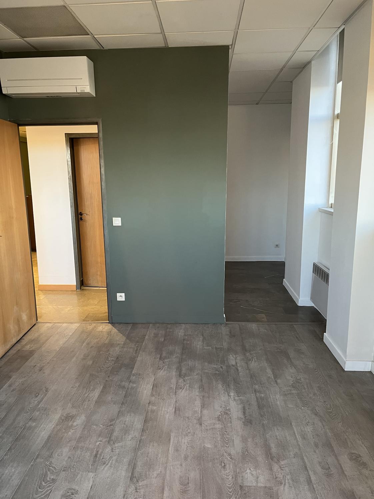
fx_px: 375
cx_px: 187
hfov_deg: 53.1
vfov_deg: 67.3
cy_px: 250
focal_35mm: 26
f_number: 1.6
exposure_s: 1/50
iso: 320
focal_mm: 5.1
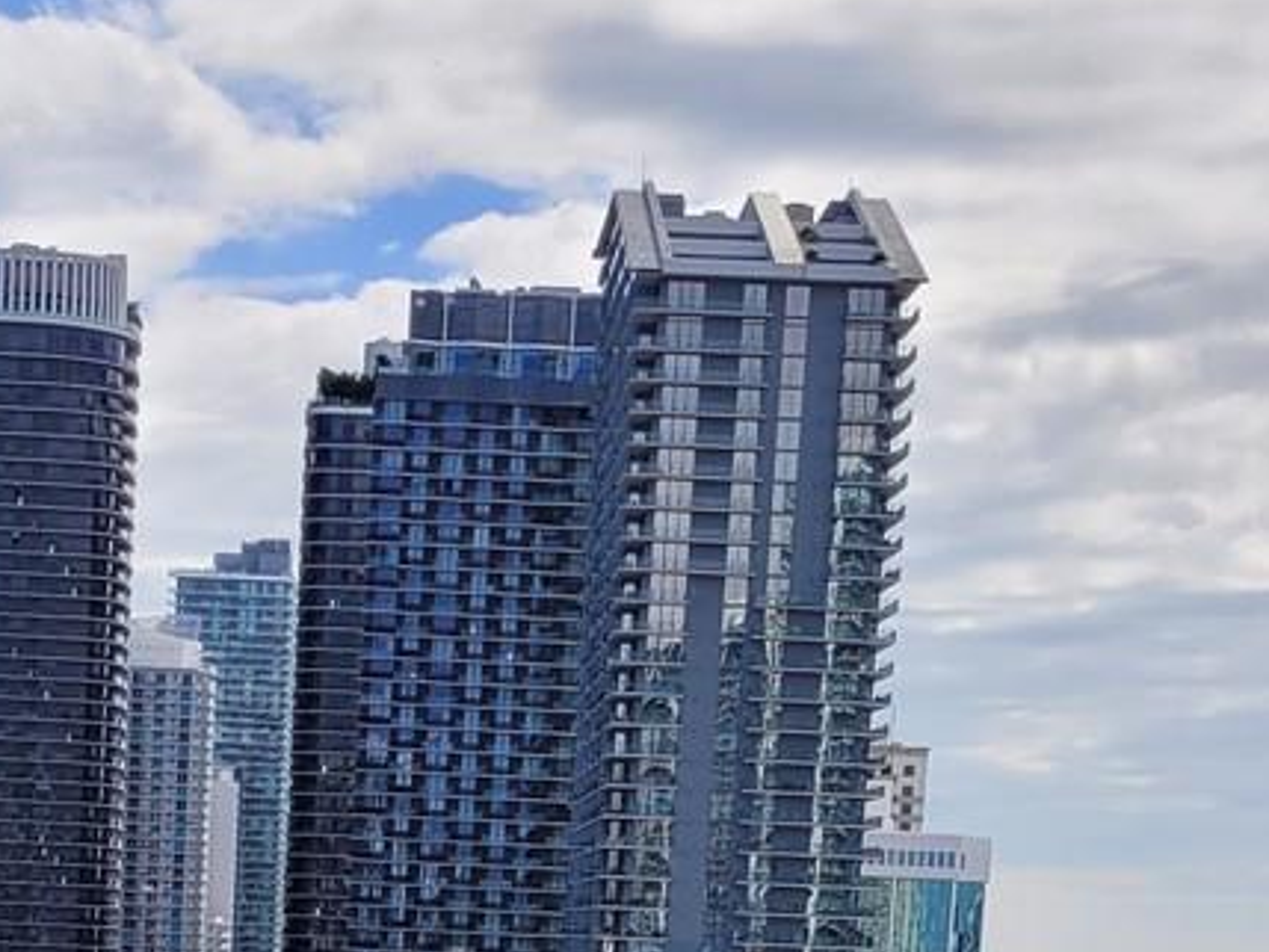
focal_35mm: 97
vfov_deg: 14.2
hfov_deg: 20.0
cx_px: 246
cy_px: 1475
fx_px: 3557
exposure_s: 1/3228
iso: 40
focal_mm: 5.4
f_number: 1.8
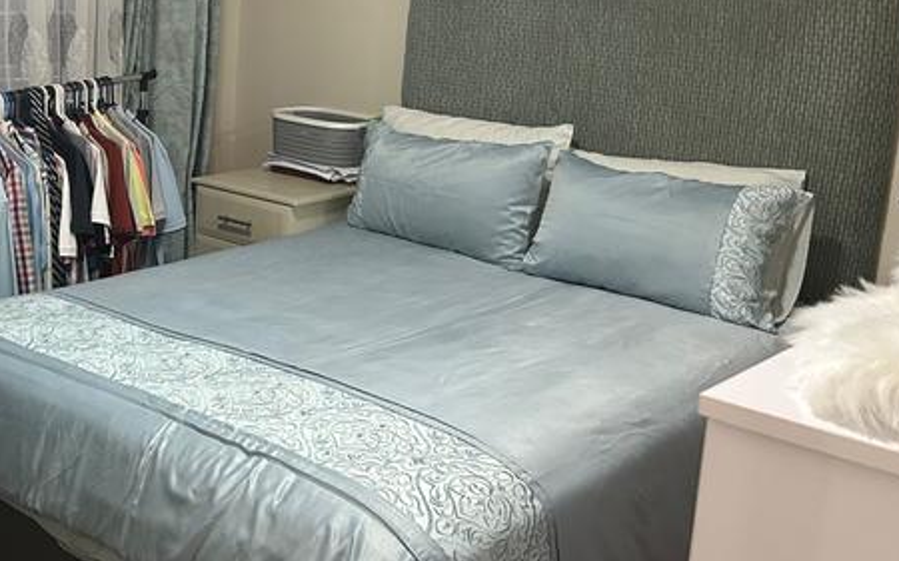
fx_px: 1200
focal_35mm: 49
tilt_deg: -11.2
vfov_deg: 26.1
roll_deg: -1.8
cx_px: 156
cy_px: 174
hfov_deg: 39.2
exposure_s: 1/50
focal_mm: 5.7
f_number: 1.5
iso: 320
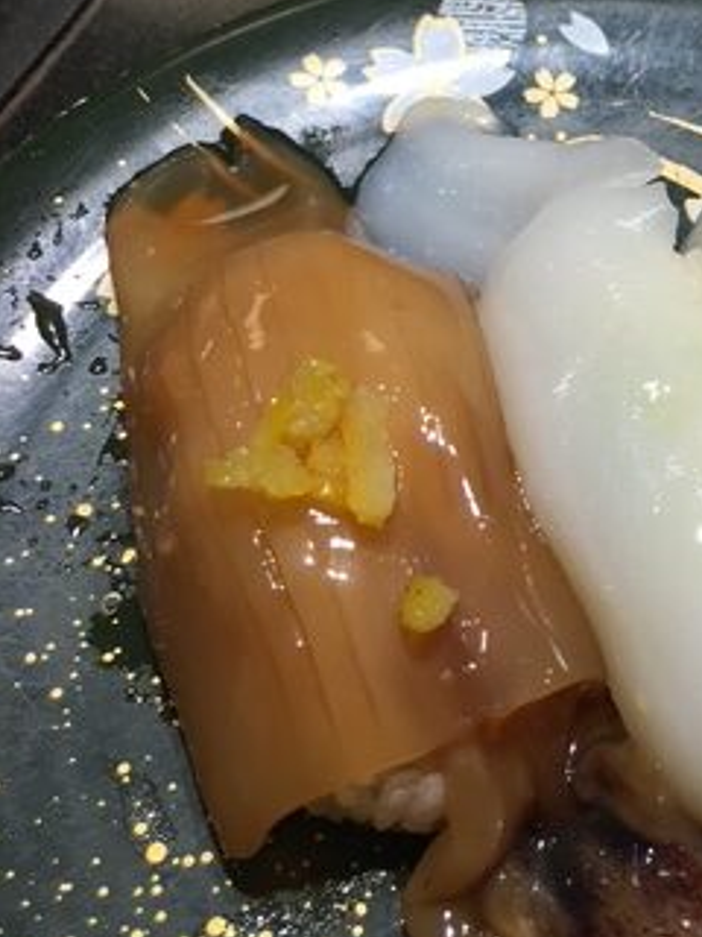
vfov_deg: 33.0
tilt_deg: -54.7
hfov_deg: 24.2
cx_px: 693
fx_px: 1568
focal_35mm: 58
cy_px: 328
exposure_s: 1/120
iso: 40
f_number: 2.2
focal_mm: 4.15
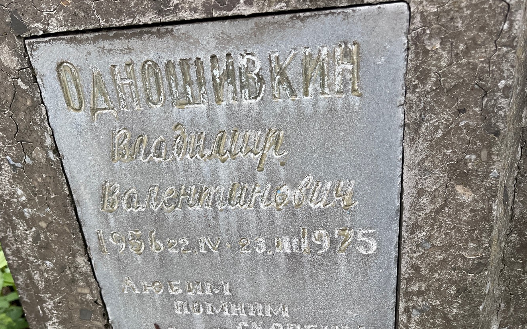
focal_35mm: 30
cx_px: 253
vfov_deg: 41.5
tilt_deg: -26.0
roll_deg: +6.0
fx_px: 431
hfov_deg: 62.9
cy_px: 208
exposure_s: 1/60
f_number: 1.6
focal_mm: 5.1
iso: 160
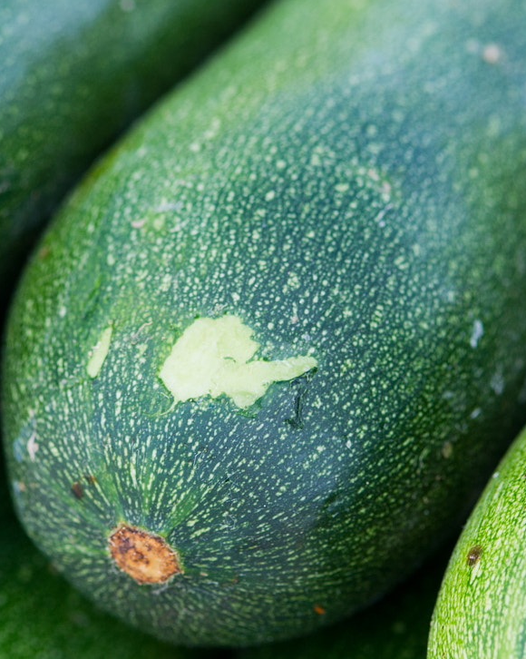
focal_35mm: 278
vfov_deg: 7.0
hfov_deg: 5.6
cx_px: 72
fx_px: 5414
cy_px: 355
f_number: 5.6
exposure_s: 1/125
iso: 200
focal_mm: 105
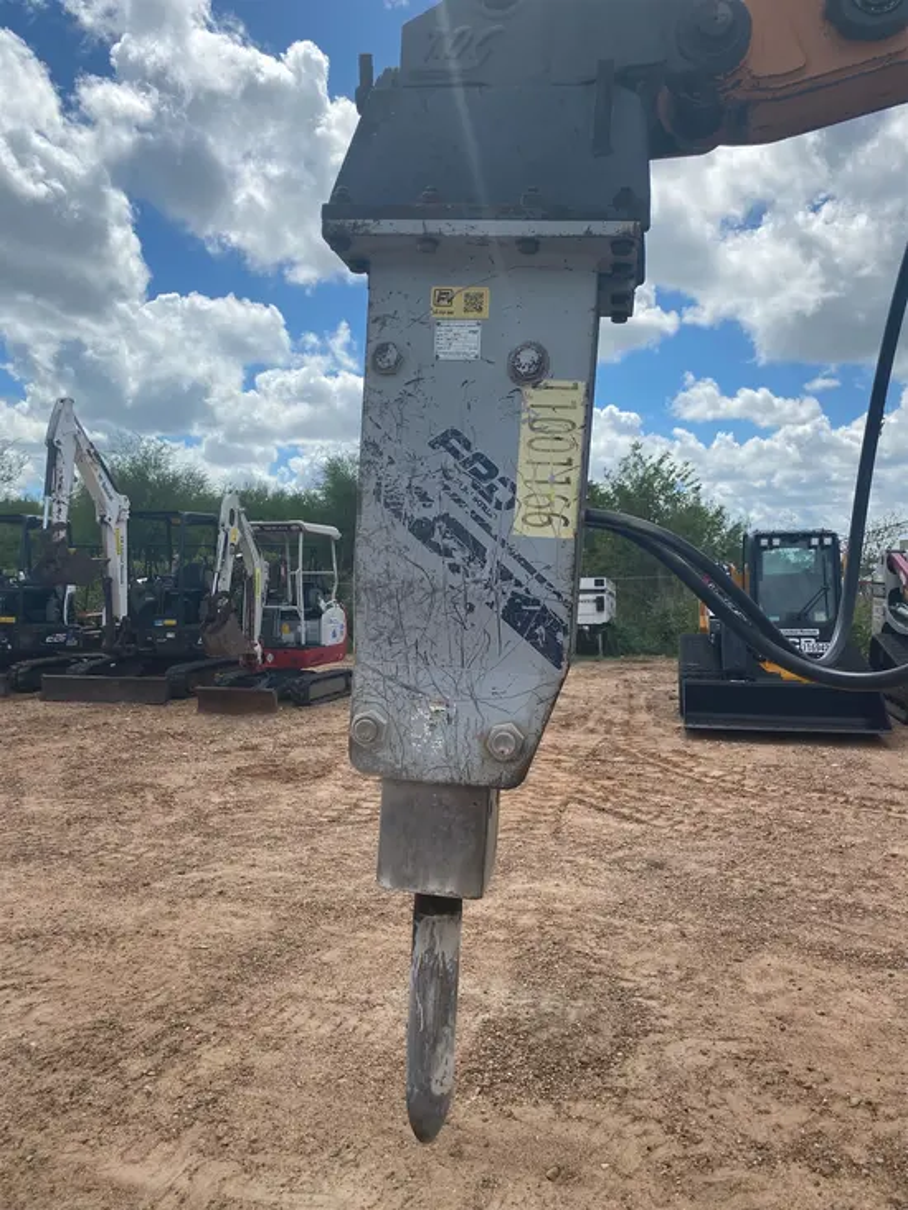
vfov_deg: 67.3
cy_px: 605
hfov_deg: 53.1
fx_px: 909
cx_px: 454
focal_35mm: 26
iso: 32
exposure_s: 1/4444
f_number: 1.8
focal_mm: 4.25
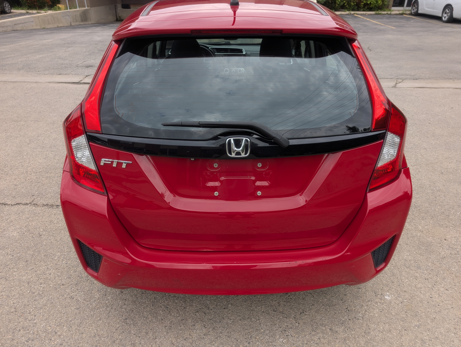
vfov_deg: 56.9
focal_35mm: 24
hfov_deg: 71.5
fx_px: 320
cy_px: 174
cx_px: 230
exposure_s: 1/430
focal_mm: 6.9
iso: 18
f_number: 1.68
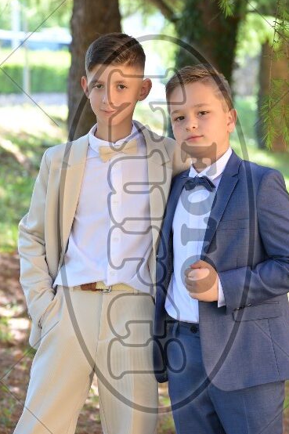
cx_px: 155
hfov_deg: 10.6
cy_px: 224
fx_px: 1554
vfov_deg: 15.9
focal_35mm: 129
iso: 640
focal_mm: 110
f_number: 5.6
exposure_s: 1/160
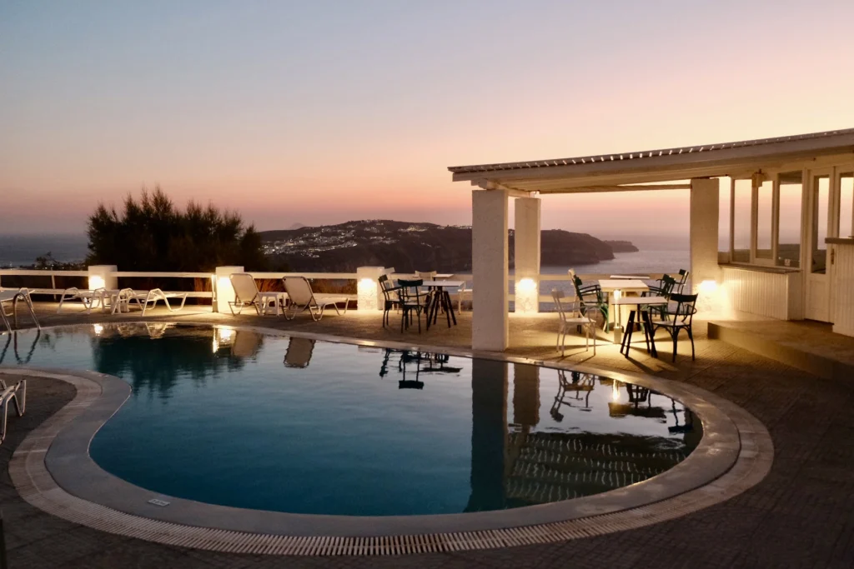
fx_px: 759
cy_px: 284
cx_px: 427
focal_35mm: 32
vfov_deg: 41.1
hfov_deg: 58.7
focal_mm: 21.4
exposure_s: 1/60
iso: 2500
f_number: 3.2
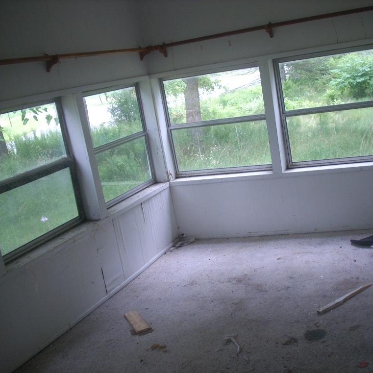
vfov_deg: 38.3
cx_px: 247
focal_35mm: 44
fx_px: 536
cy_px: 185
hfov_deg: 37.9
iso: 64
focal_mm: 6.2
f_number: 2.8
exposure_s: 1/60
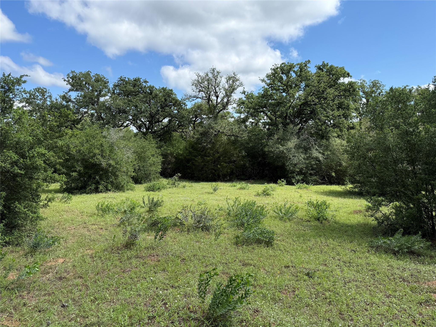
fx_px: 302
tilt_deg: -1.5
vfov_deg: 56.8
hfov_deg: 71.6
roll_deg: +1.3
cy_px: 164
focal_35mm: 24
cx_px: 218
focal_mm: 6.76
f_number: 1.78
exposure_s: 1/3279
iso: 100
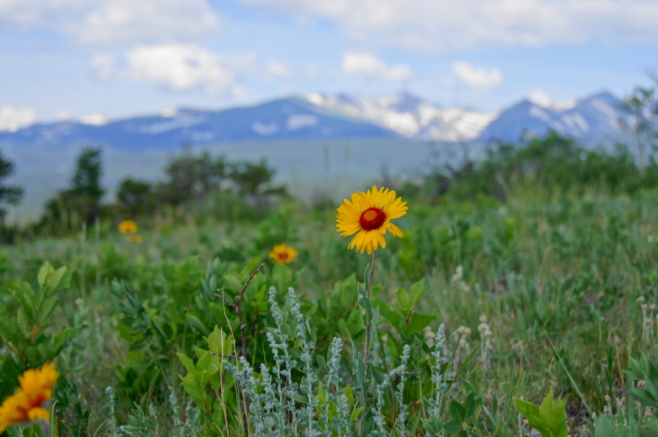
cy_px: 218
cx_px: 329
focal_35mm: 68
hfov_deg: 29.9
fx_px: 1232
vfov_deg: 20.1
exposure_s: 1/640
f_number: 5.6
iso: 200
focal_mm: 45
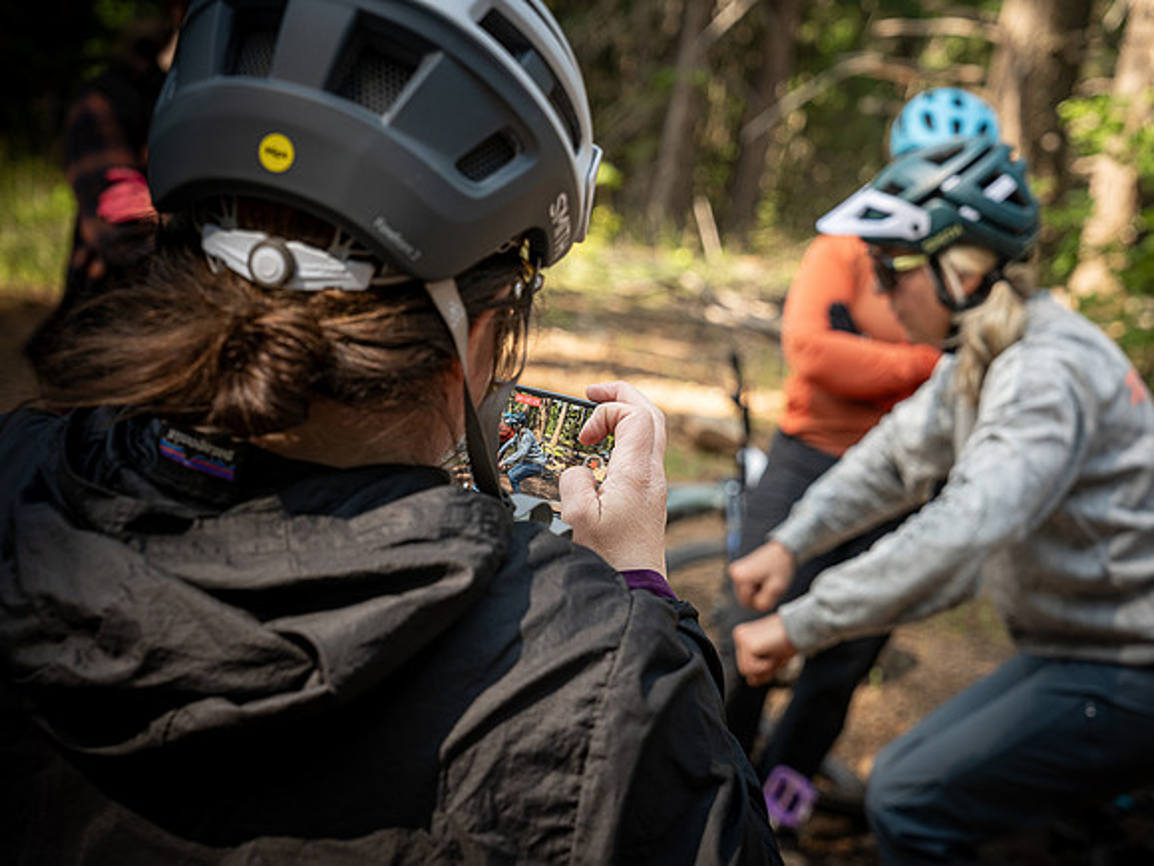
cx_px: 520
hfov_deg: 24.2
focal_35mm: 81
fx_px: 2694
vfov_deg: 18.2
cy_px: 556
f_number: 4.5
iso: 250
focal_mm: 55
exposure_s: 1/200
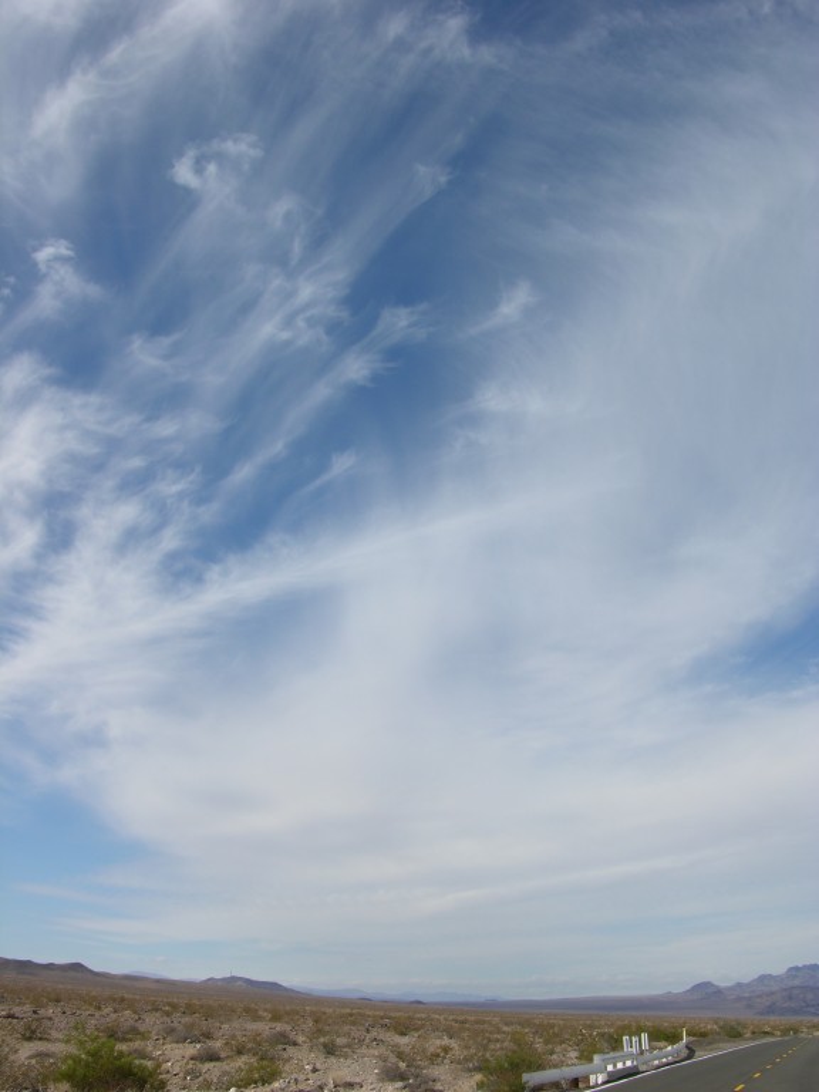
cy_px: 546
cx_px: 410
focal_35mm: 35
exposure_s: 1/300
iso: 50
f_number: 7.1
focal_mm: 8.9
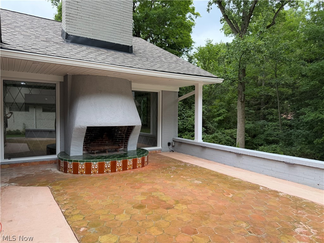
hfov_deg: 71.6
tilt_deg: -2.4
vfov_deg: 56.8
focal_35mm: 24
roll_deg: -0.6
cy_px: 122
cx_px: 162
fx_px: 225
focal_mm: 6.76
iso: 80
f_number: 1.78
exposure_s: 1/376
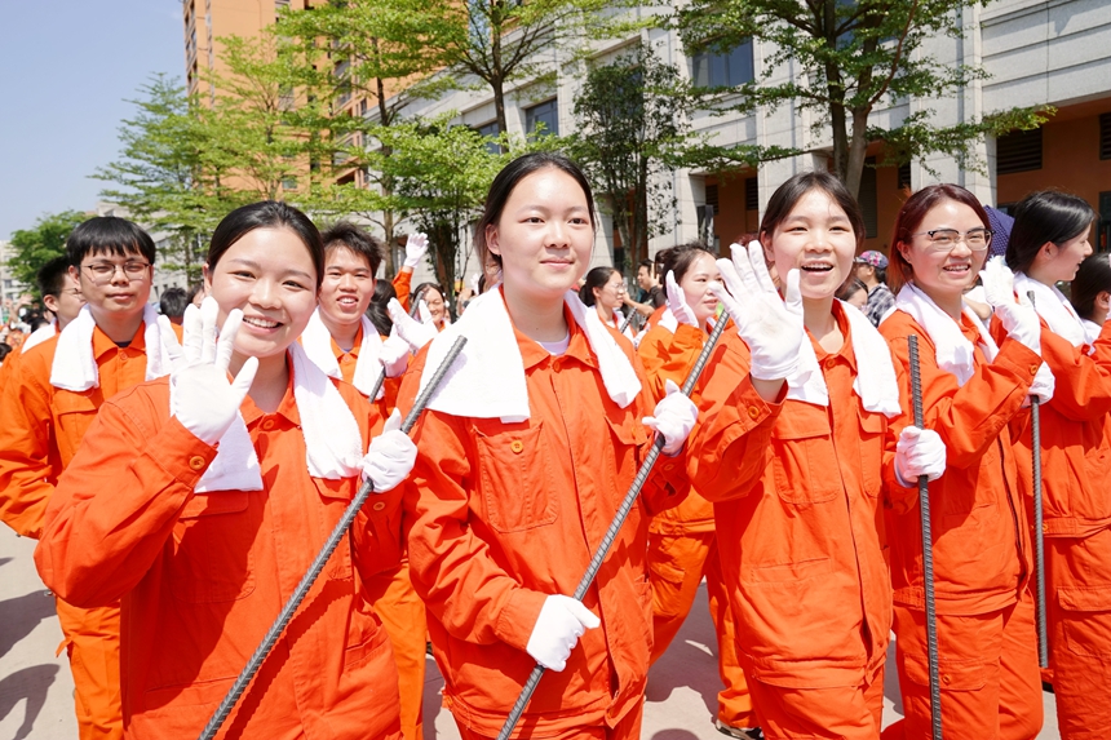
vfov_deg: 53.1
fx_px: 740
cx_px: 556
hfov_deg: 73.8
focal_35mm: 24
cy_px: 370
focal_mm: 24
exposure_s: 1/320
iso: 100
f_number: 6.3
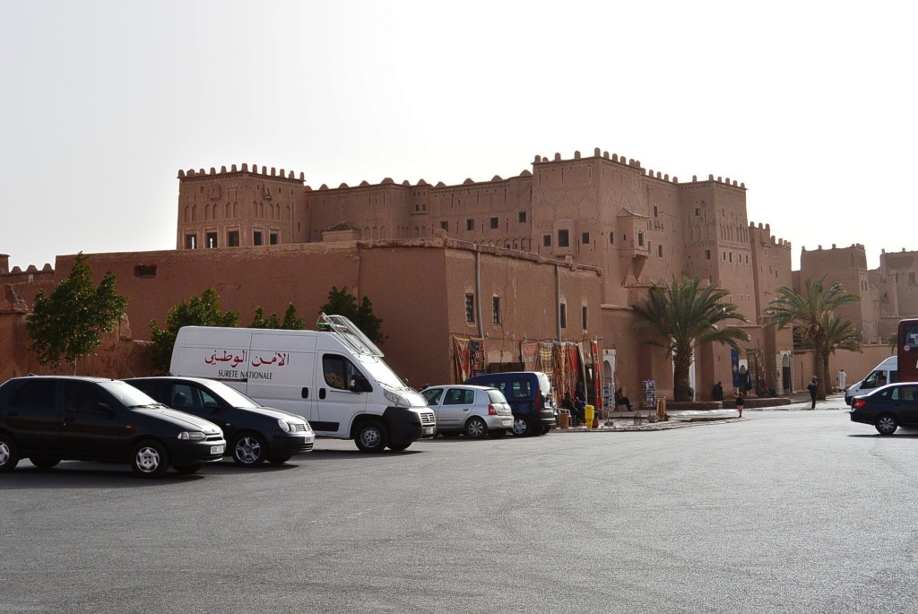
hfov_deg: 34.5
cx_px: 459
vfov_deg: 23.4
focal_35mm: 58
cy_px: 307
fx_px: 1480
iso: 100
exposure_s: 1/800
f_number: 5
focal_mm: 21.5
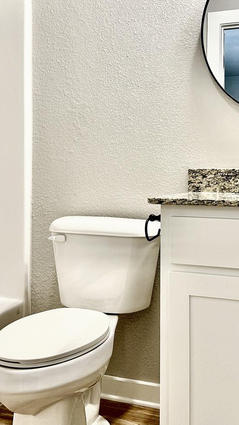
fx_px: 439
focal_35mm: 39
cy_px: 192
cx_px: 152
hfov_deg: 30.3
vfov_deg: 51.5
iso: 125
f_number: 1.8
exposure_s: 1/60
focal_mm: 6.8
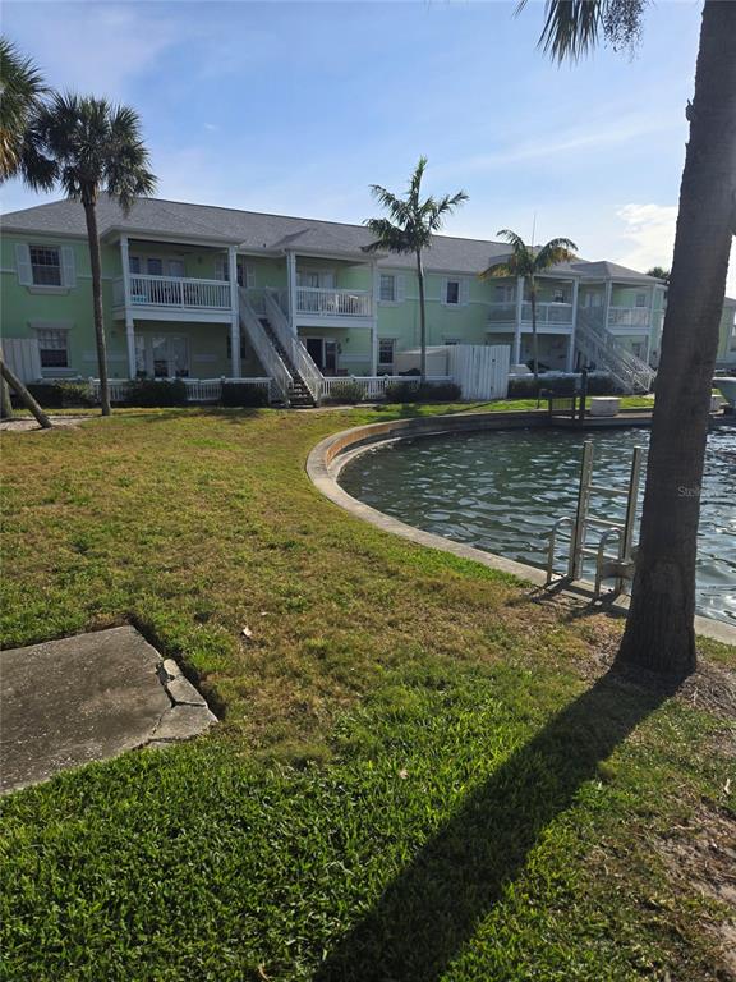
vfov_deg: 73.9
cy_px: 491
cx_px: 368
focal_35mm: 23
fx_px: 652
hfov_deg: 58.9
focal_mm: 5.4
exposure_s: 1/2643
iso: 25
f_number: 1.8
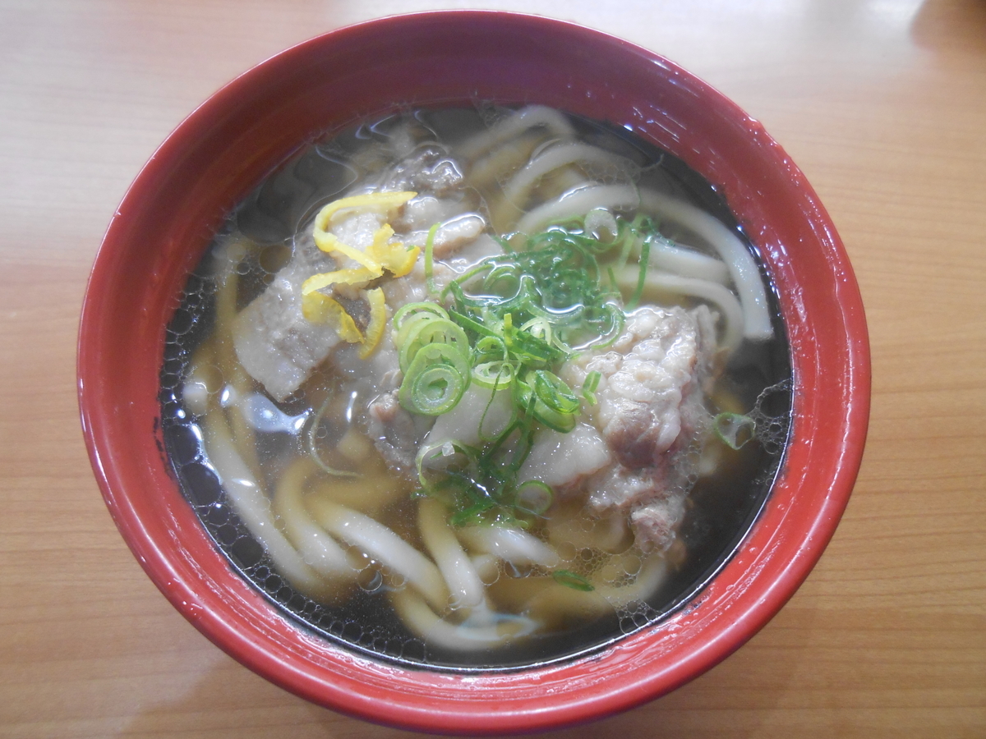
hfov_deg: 67.3
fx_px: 741
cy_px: 370
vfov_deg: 53.1
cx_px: 493
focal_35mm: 26
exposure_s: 1/30
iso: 320
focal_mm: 4.6
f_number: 3.5
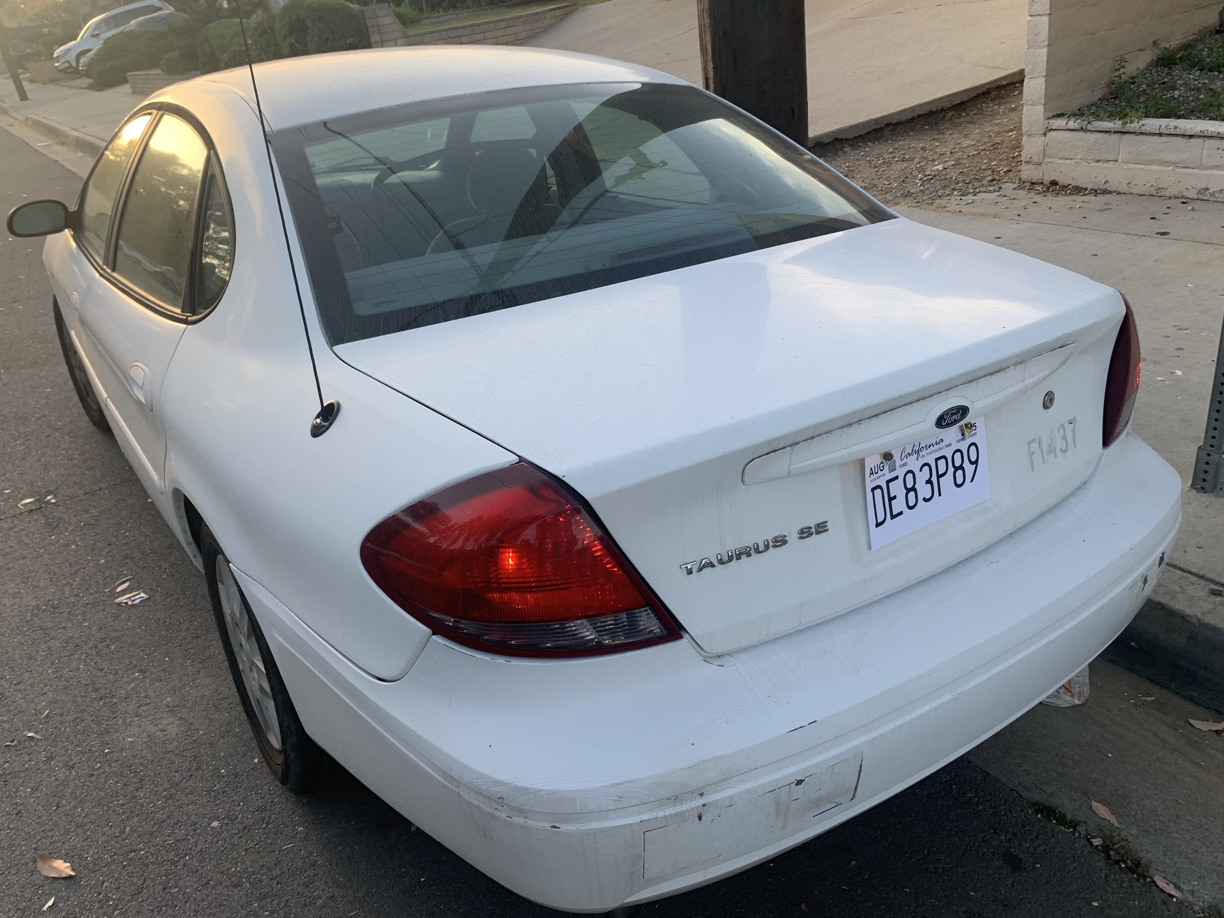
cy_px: 465
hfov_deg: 65.3
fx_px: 955
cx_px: 590
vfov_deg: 51.4
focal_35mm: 27
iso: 25
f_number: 1.8
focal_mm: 4.25
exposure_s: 1/262
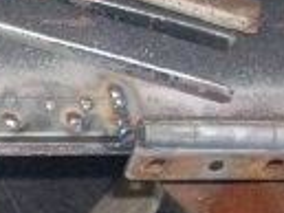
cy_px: 93
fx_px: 1766
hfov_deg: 8.2
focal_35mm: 215
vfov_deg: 6.9
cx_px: -473
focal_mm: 6.2
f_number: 2.8
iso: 259
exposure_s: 1/60
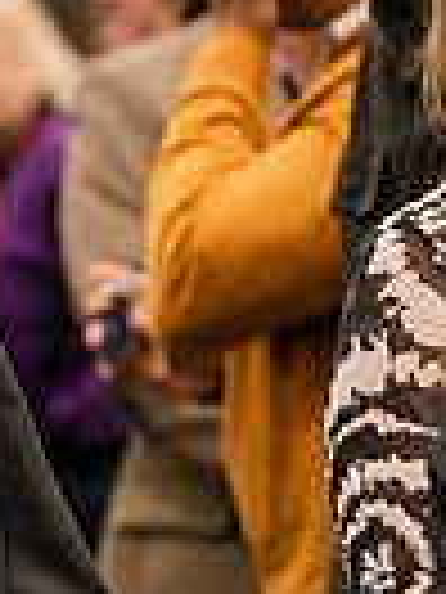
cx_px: -550
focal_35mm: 402
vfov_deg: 4.9
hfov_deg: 3.7
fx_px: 6906
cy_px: -2
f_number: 3.2
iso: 2000
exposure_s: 1/200
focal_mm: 95
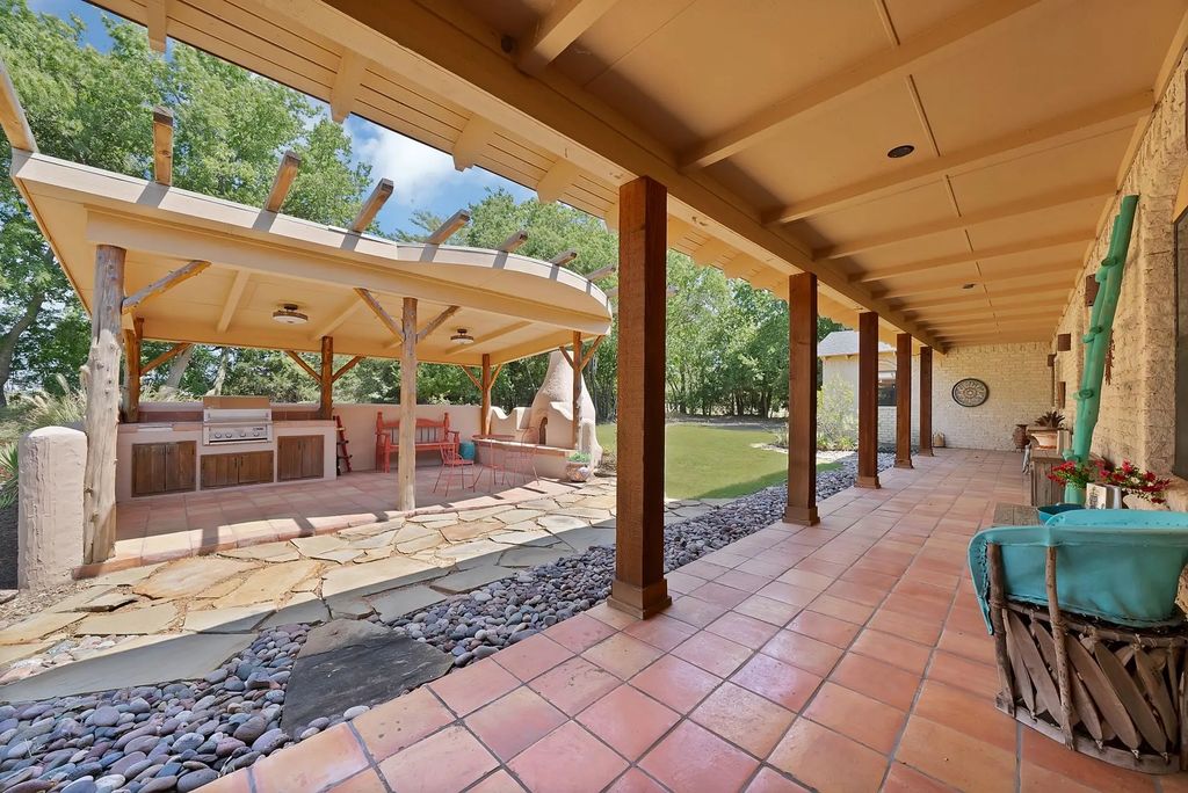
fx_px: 396
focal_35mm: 12
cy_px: 396
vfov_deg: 90.1
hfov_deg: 112.6
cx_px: 594
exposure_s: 1/80
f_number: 9
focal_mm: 12
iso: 640
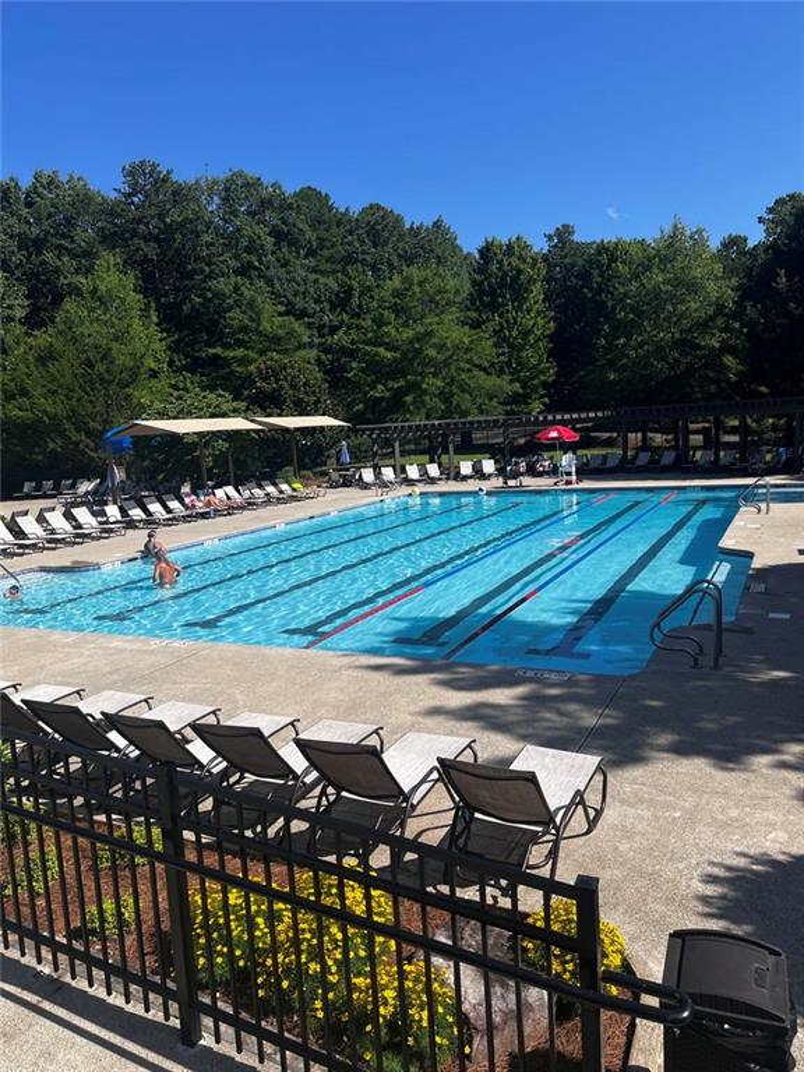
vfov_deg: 67.3
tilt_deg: -7.9
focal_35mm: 26
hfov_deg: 53.1
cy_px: 536
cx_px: 402
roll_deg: +2.7
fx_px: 805
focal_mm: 5.7
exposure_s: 1/4115
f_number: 1.5
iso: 50
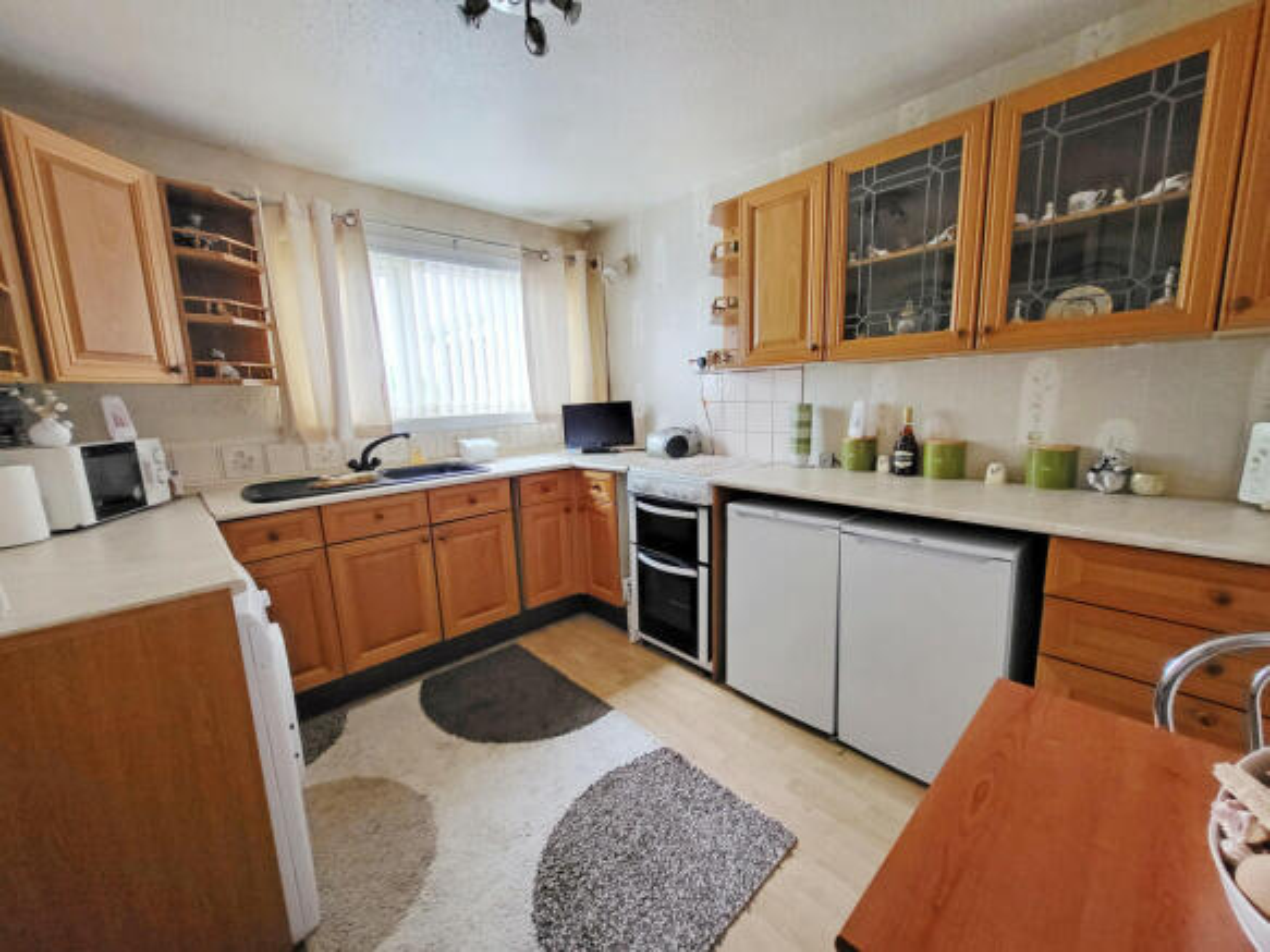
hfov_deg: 106.2
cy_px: 476
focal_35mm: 13
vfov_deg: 89.9
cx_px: 635
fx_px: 477
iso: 320
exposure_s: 1/50
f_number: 2.2
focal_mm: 1.74
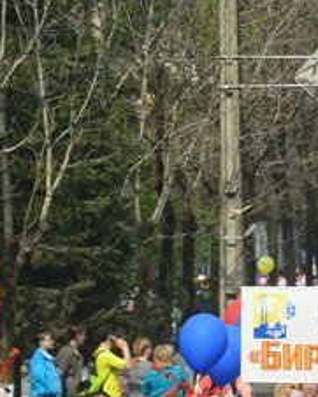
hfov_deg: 3.1
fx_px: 5796
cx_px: 661
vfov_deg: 3.9
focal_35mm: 493
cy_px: 256
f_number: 5
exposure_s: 1/800
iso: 100
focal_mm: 55.1
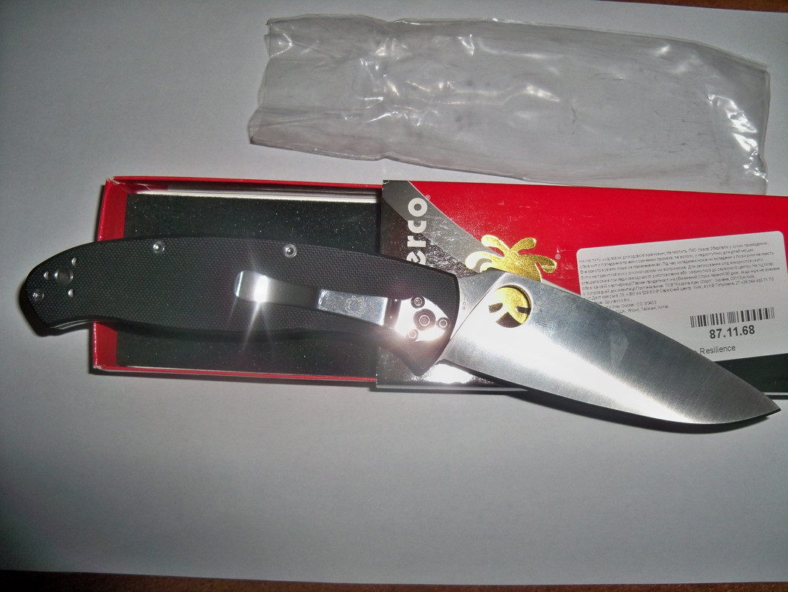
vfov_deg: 40.7
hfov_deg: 52.6
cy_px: 296
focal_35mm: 35
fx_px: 797
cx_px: 394
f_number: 3.5
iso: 200
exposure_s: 1/30
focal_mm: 6.2
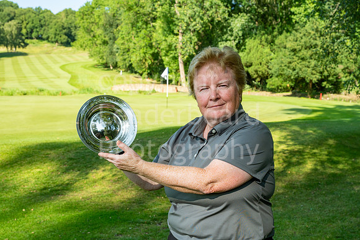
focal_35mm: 46
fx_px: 460
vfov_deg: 29.3
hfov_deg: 42.7
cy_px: 120
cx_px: 180
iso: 200
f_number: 9
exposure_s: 1/200
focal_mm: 46
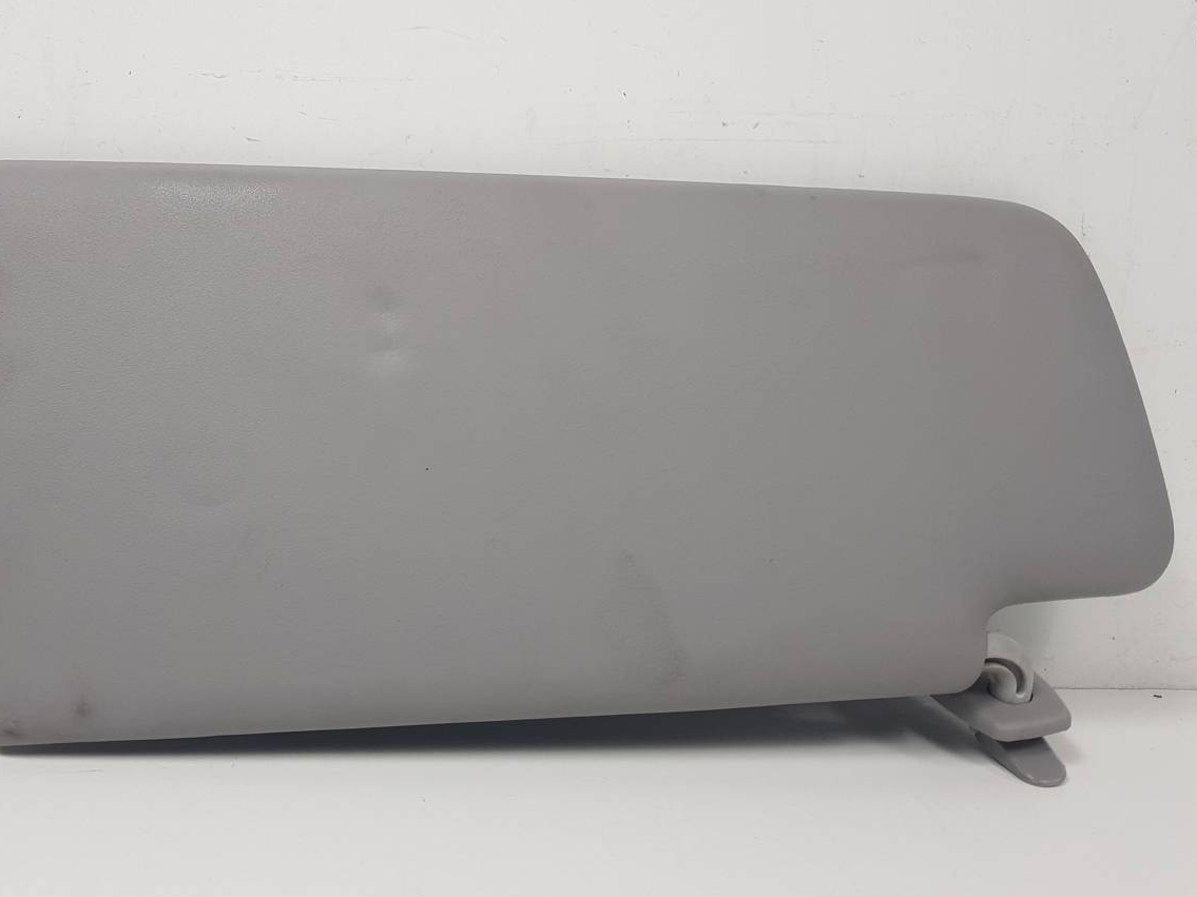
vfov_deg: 42.9
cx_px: 450
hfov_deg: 54.7
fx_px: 1141
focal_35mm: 33
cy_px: 410
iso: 40
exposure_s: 1/286
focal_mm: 4.2
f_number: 1.7
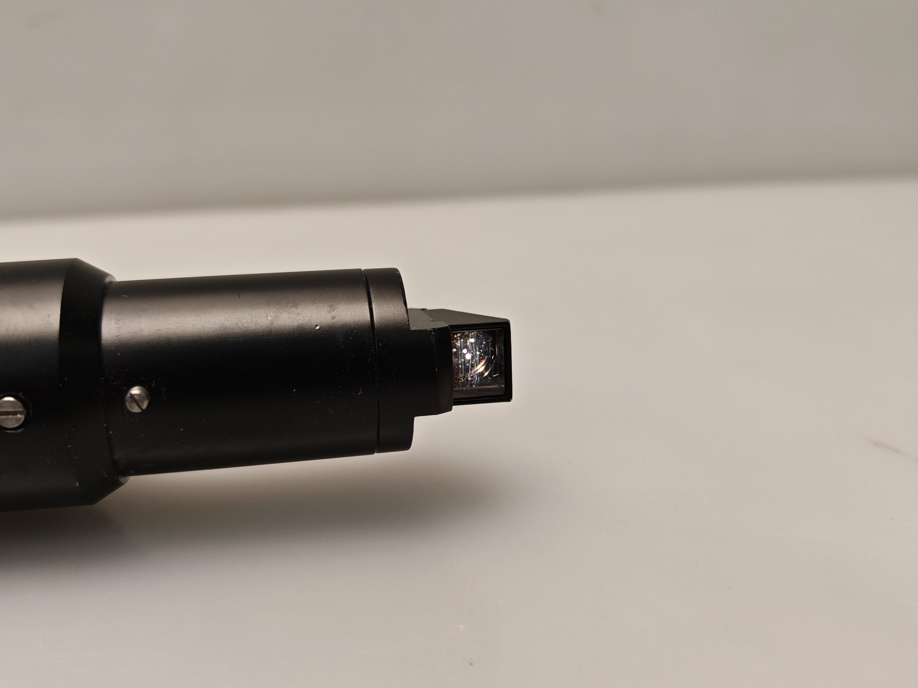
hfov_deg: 54.0
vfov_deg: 41.8
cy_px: 344
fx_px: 902
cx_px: 459
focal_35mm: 34
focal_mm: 6.83
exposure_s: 1/100
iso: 125
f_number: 2
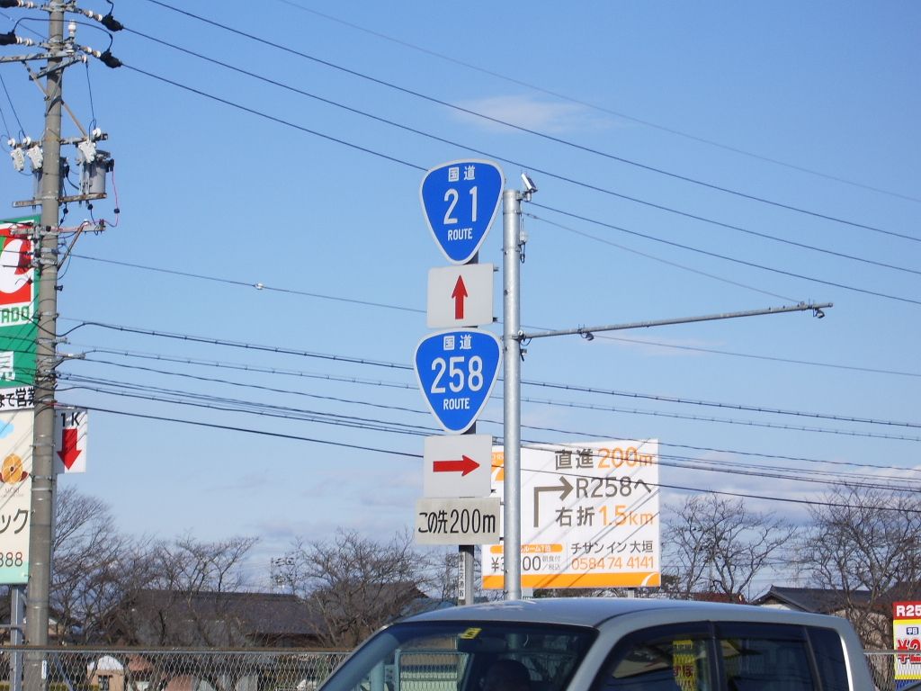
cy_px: 346
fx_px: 2847
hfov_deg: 18.4
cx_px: 460
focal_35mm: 107
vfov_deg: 13.8
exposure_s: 1/200
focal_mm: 17.4
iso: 50
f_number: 7.7
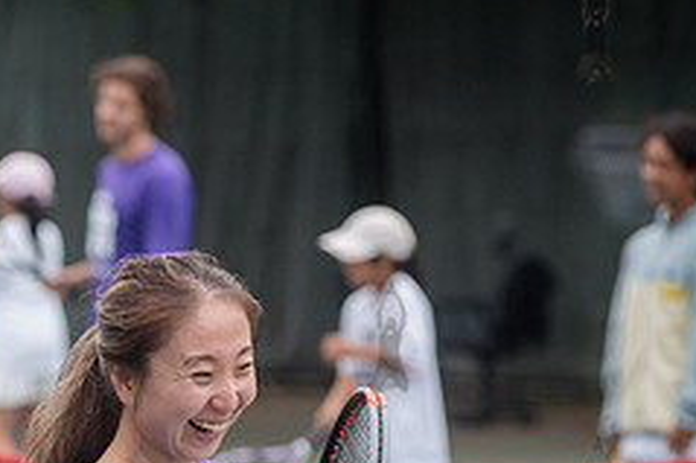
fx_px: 7979
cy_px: 491
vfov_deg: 3.3
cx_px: -45
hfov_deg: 5.0
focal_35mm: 413
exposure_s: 1/3200
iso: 1250
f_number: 5
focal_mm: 155
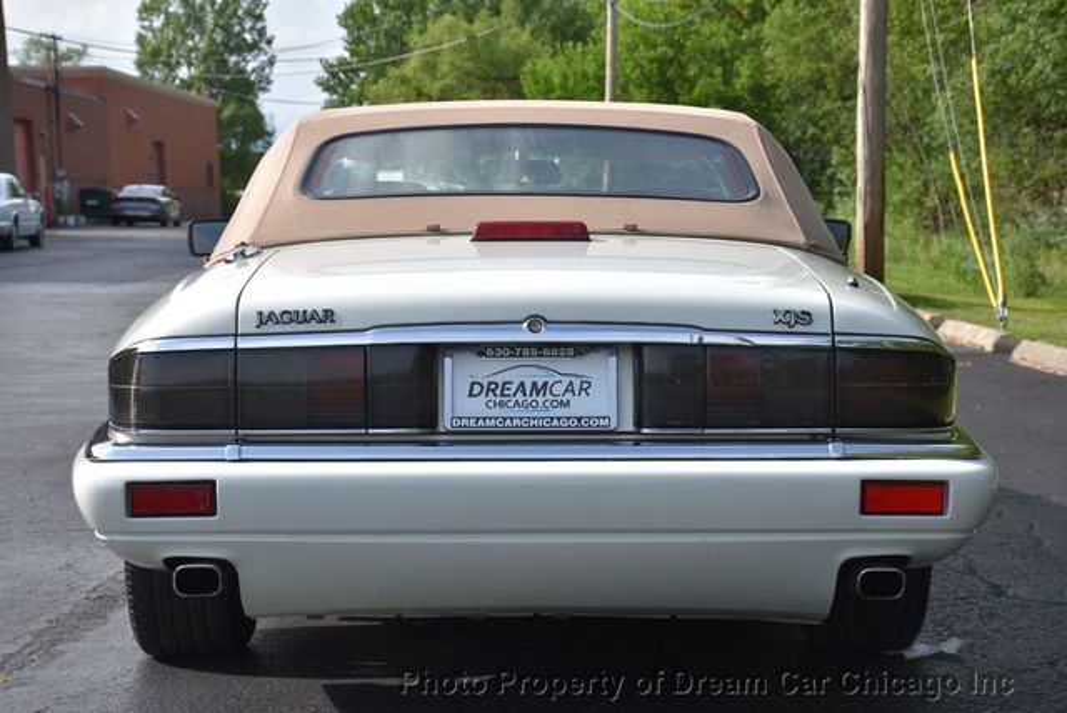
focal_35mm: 75
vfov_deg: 18.2
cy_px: 356
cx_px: 534
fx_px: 2225
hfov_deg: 27.0
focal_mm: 50
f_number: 8
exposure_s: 1/500
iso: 200
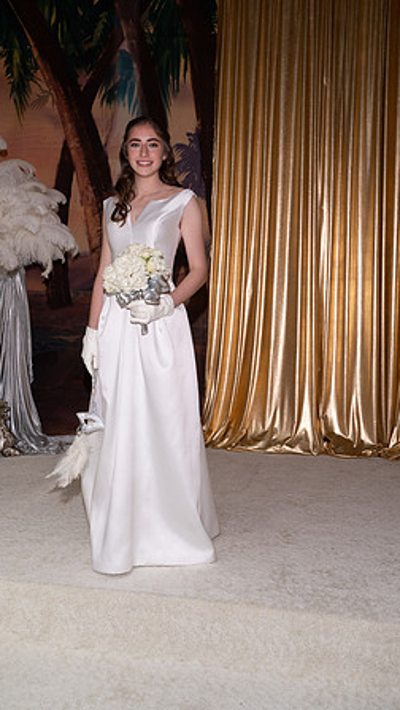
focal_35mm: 39
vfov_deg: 51.6
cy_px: 354
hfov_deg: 30.5
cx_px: 176
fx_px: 734
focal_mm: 37
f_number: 5.6
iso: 800
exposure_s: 1/160
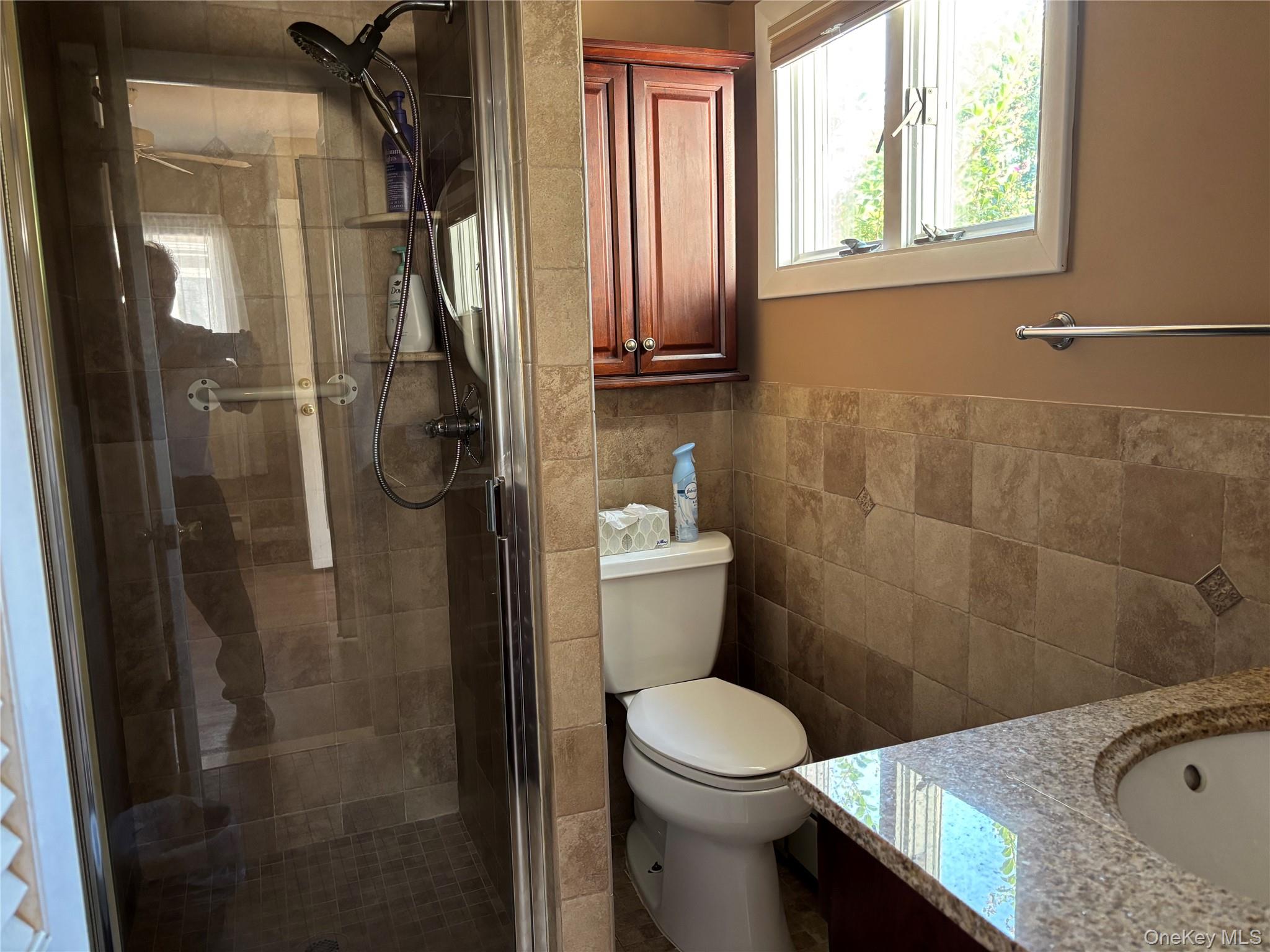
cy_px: 476
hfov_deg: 67.3
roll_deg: +2.1
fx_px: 954
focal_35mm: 26
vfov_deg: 53.1
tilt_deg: -8.1
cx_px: 635
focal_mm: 5.96
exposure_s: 1/60
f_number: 1.6
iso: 320
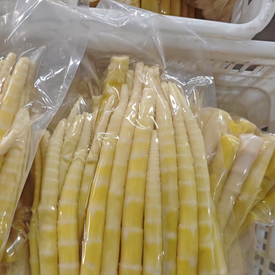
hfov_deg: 50.9
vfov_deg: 49.2
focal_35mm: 32
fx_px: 288
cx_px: 114
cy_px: 204
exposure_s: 1/400
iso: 5000
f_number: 1.6
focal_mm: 6.55
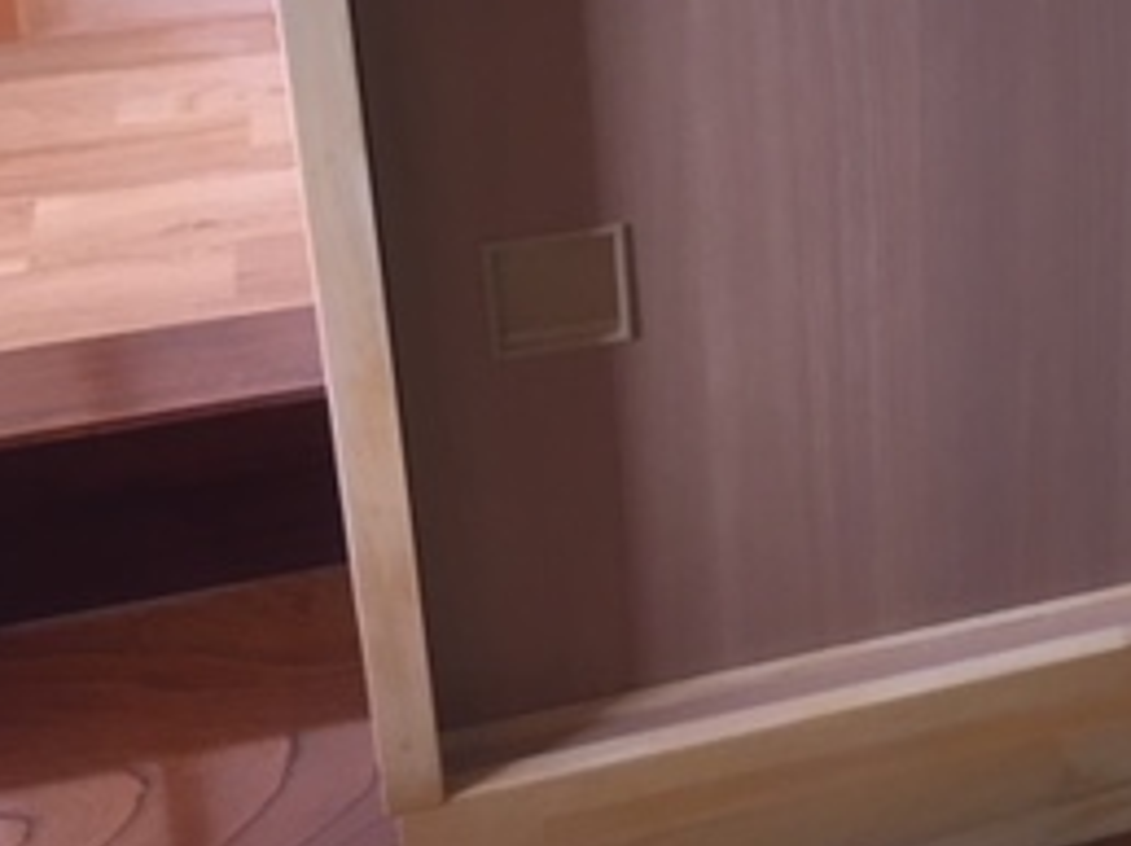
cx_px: 1315
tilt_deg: -23.9
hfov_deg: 24.8
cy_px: -39
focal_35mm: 72
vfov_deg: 19.7
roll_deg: -3.5
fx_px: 2350
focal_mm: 4.15
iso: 50
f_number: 2.2
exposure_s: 1/120
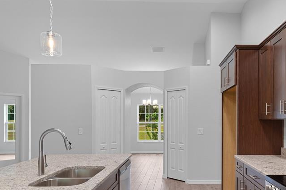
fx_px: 230
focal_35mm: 29
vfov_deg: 44.4
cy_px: 122
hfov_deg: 62.8
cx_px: 179
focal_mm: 12
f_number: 8
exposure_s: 1/3
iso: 320
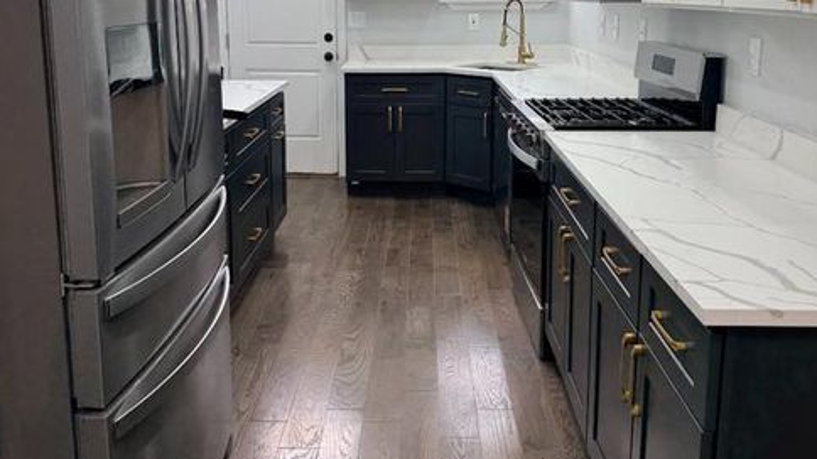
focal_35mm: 36
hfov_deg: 55.3
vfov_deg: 32.3
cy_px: 129
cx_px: 408
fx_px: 780
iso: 80
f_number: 1.78
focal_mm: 6.76
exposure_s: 1/120
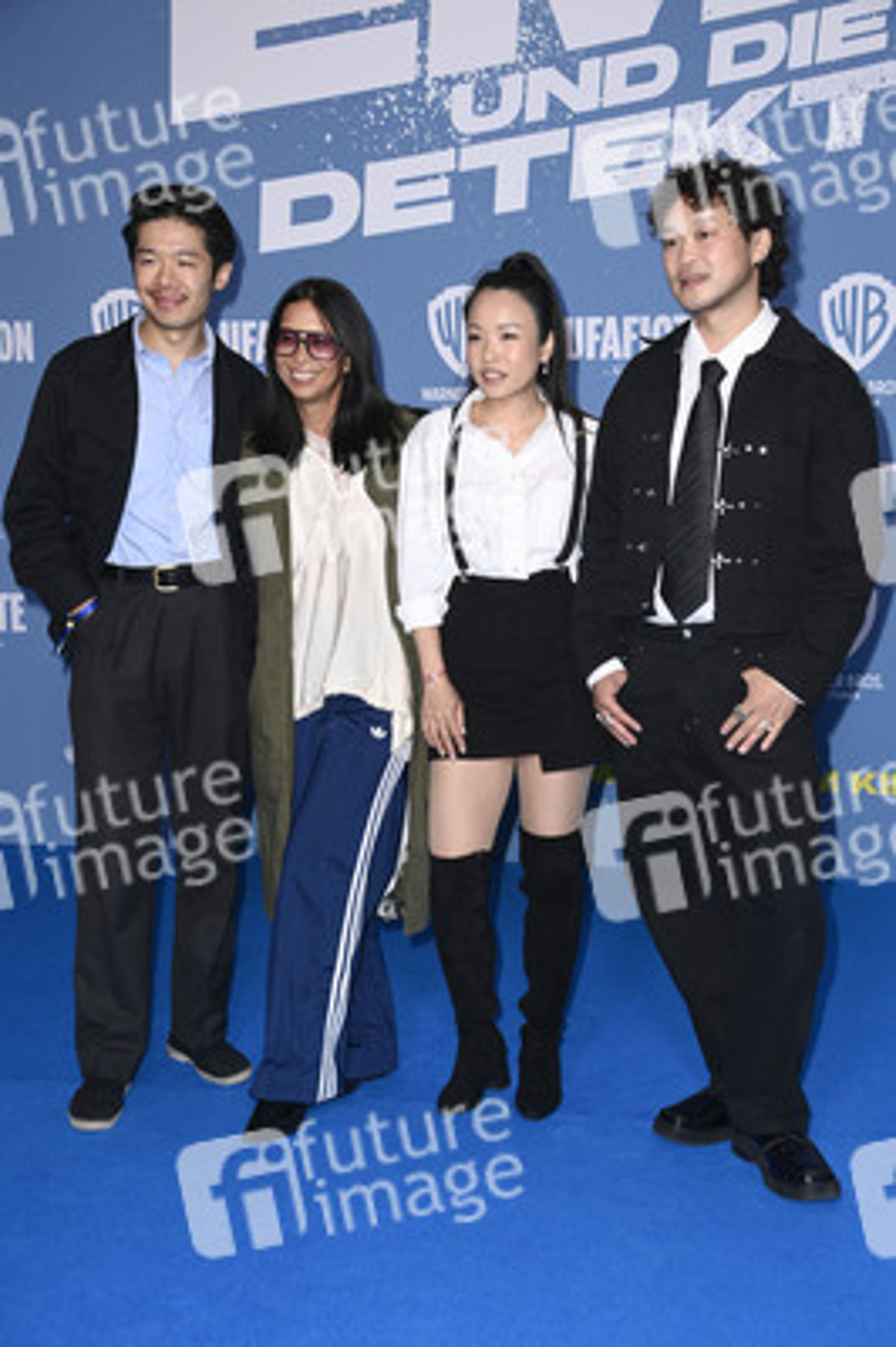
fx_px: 2094
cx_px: 448
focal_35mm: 56
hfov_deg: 24.2
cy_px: 674
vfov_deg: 35.7
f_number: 5.6
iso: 1250
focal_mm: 56
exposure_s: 1/250
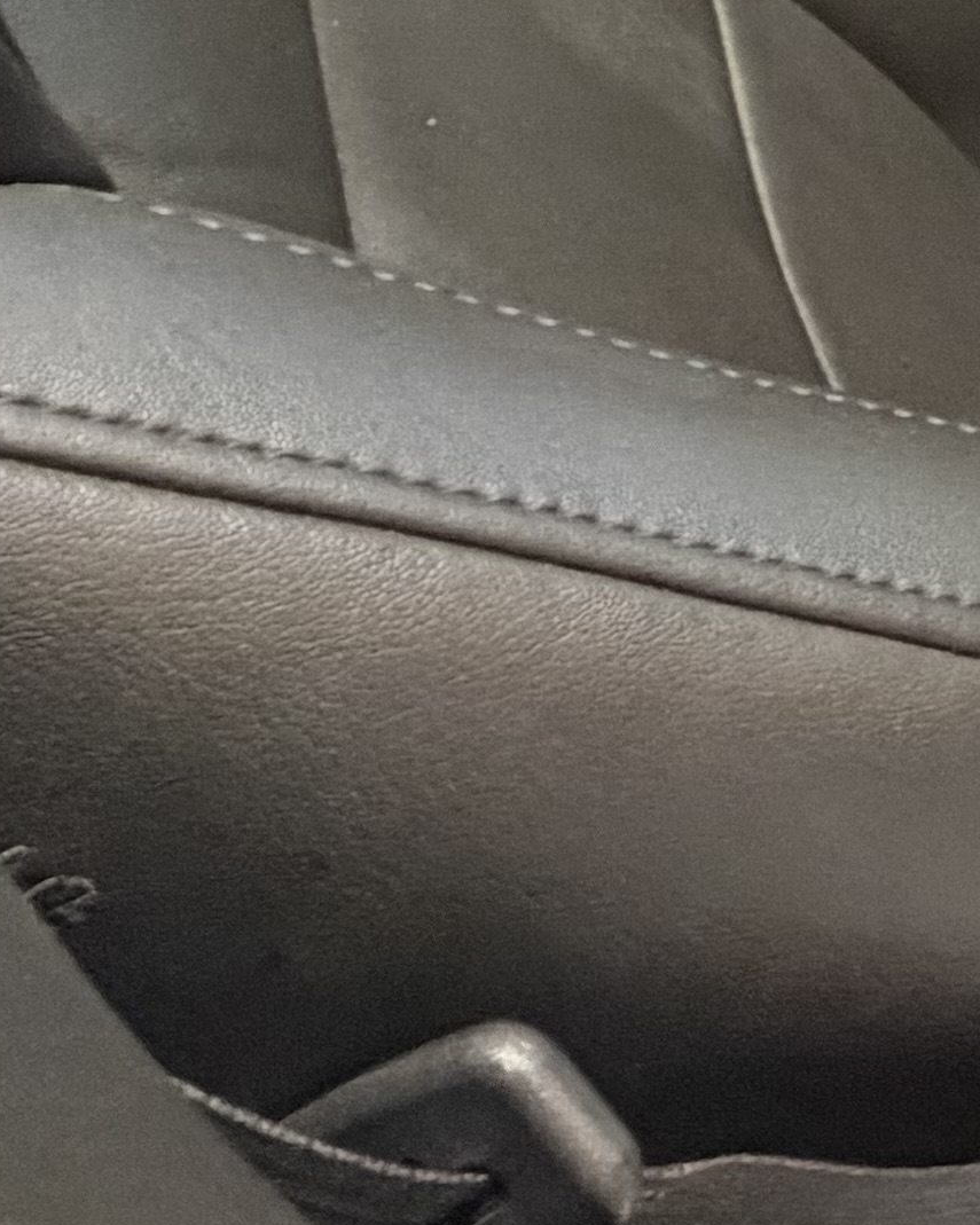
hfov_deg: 16.9
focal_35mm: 73
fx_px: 2647
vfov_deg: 22.8
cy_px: -432
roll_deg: -0.6
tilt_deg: -26.0
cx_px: 1814
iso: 640
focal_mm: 2.22
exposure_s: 1/60
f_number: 2.2
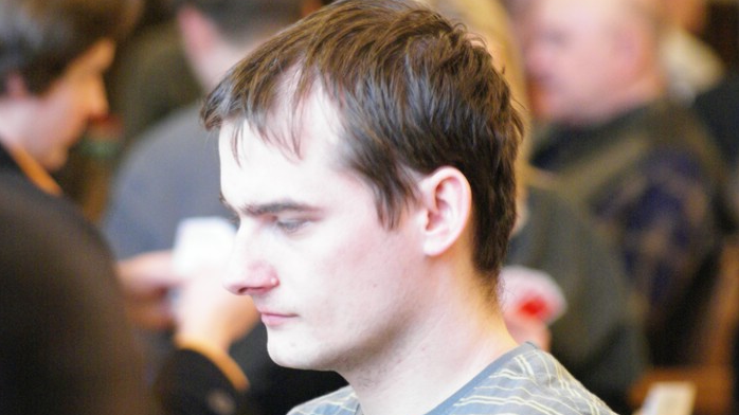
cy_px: 204
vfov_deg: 4.3
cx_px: 370
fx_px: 5563
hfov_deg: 7.6
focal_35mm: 284
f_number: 5.6
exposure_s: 1/4
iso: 1600
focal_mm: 180
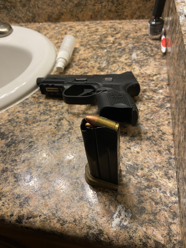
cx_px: 93
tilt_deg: -47.9
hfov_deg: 53.1
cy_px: 124
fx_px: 186
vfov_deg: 67.3
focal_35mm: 26
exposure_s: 1/60
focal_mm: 4.25
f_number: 1.8
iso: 100
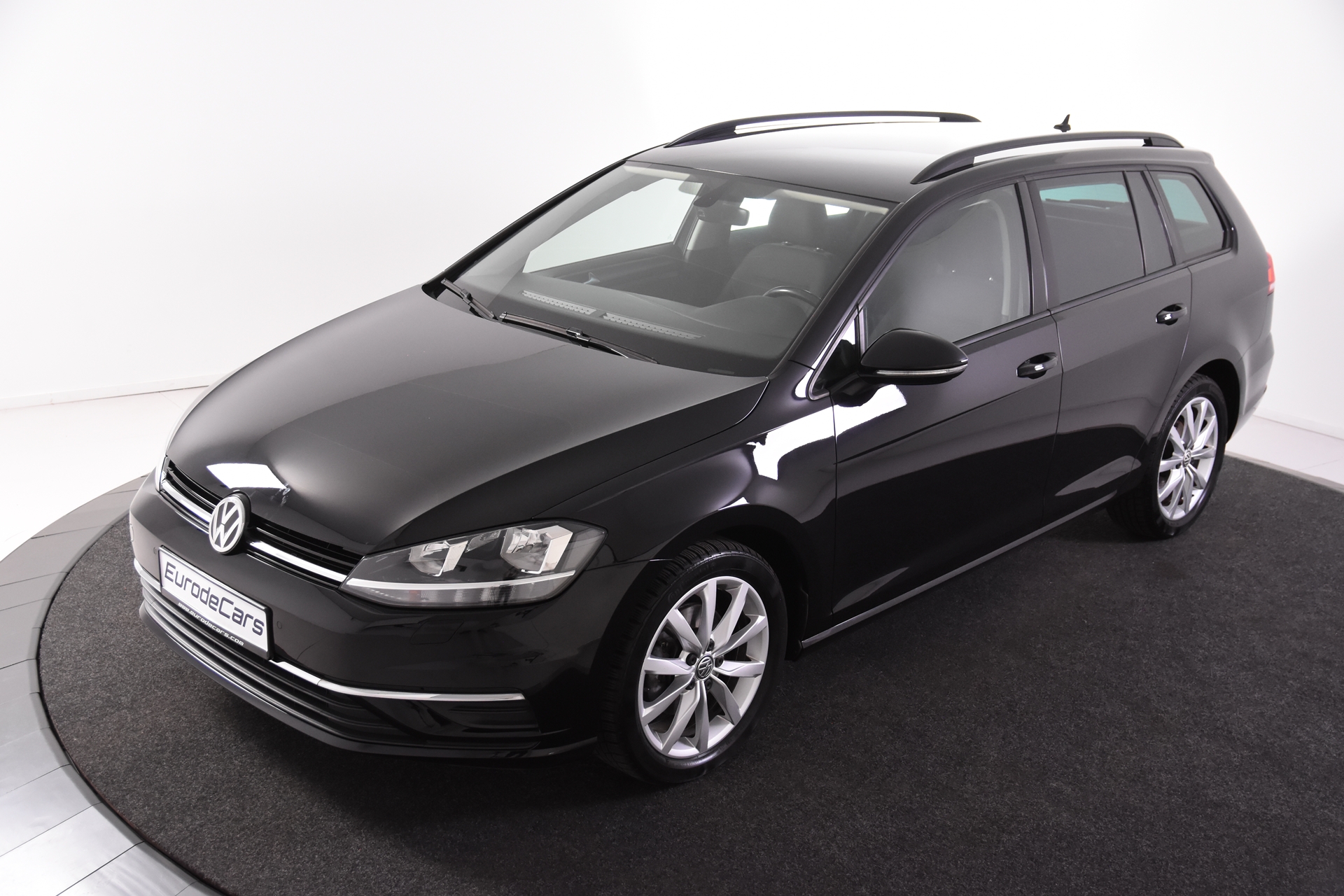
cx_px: 672
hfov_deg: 49.6
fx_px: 1456
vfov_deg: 34.2
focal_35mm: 39
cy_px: 448
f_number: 4.5
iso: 1600
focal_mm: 26
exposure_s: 1/80
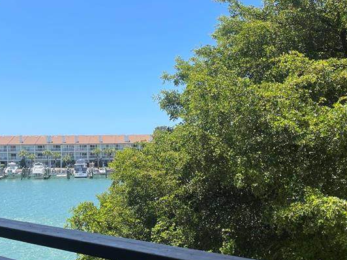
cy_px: 164
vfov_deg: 29.0
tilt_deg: -2.4
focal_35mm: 50
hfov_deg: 38.0
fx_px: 501
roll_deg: +0.6
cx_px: 136
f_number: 1.6
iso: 32
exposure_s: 1/2353
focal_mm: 4.2
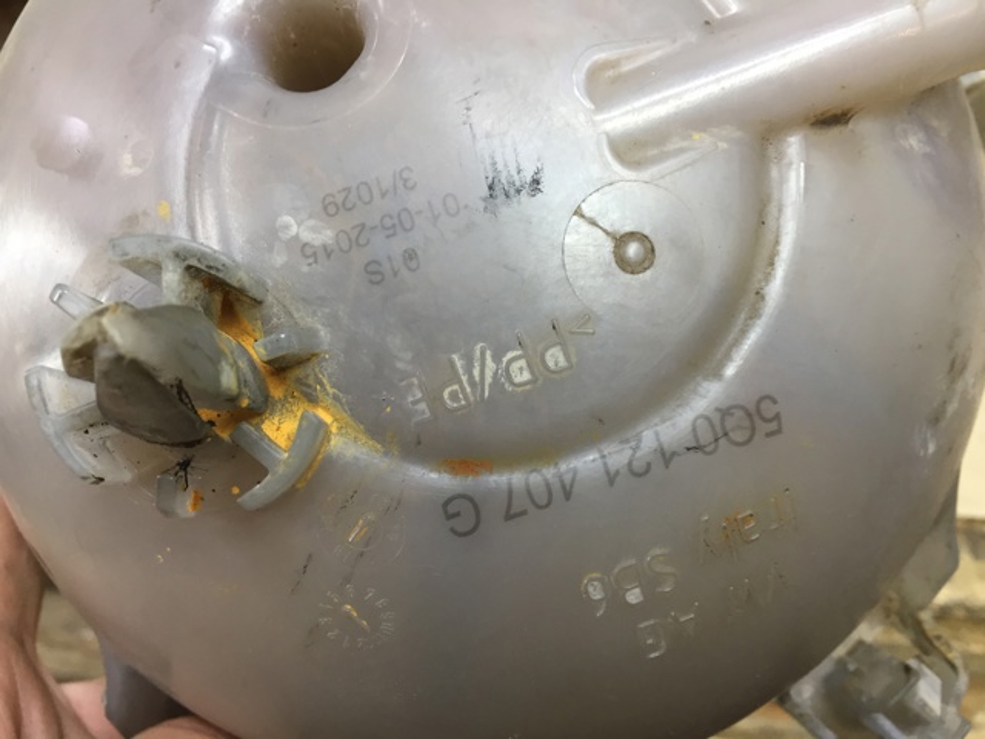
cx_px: 492
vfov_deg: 48.2
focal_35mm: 29
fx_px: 825
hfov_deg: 61.7
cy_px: 370
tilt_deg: -45.0
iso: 80
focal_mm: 4.15
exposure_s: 1/33
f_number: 2.2
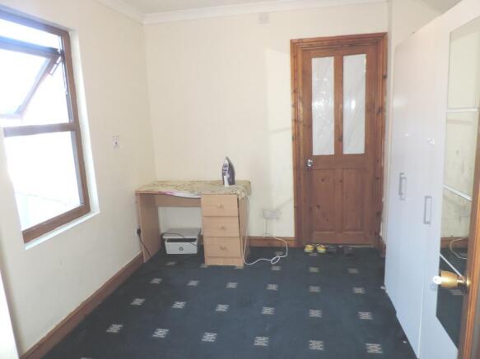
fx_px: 333
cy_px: 180
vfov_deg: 56.8
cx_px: 240
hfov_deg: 71.6
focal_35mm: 24
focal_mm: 4.3
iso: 200
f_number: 3
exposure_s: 1/30
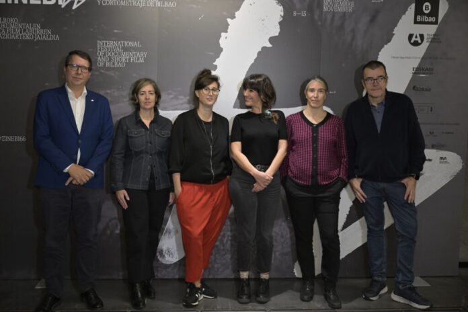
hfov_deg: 50.7
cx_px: 234
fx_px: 494
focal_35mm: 38
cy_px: 156
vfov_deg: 35.1
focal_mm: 38
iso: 1600
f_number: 2.8
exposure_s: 1/160
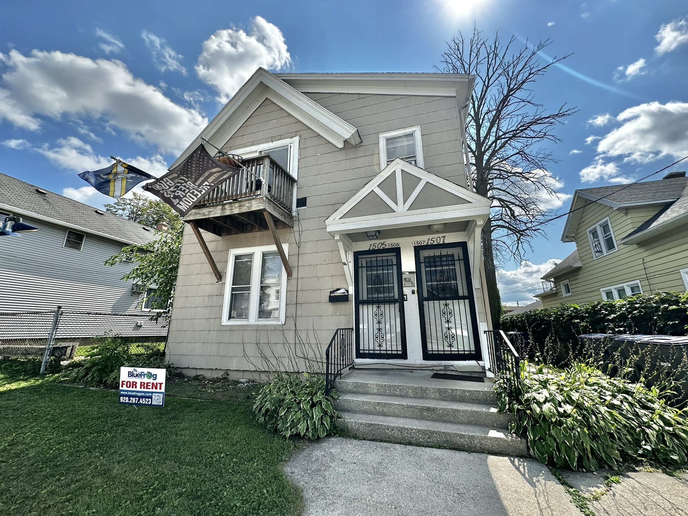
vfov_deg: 85.7
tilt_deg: +14.8
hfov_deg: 102.1
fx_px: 278
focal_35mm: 14
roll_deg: +1.1
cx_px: 344
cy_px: 258
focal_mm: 2.22
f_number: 2.2
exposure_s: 1/1233
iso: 40
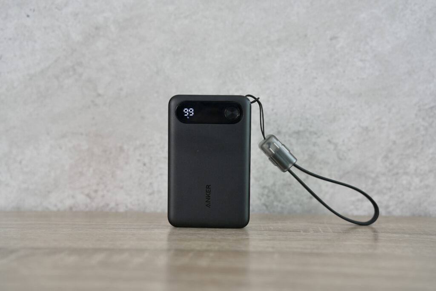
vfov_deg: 27.0
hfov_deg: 39.6
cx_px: 218
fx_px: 606
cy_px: 146
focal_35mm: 50
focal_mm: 50
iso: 320
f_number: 3.2
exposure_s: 1/50
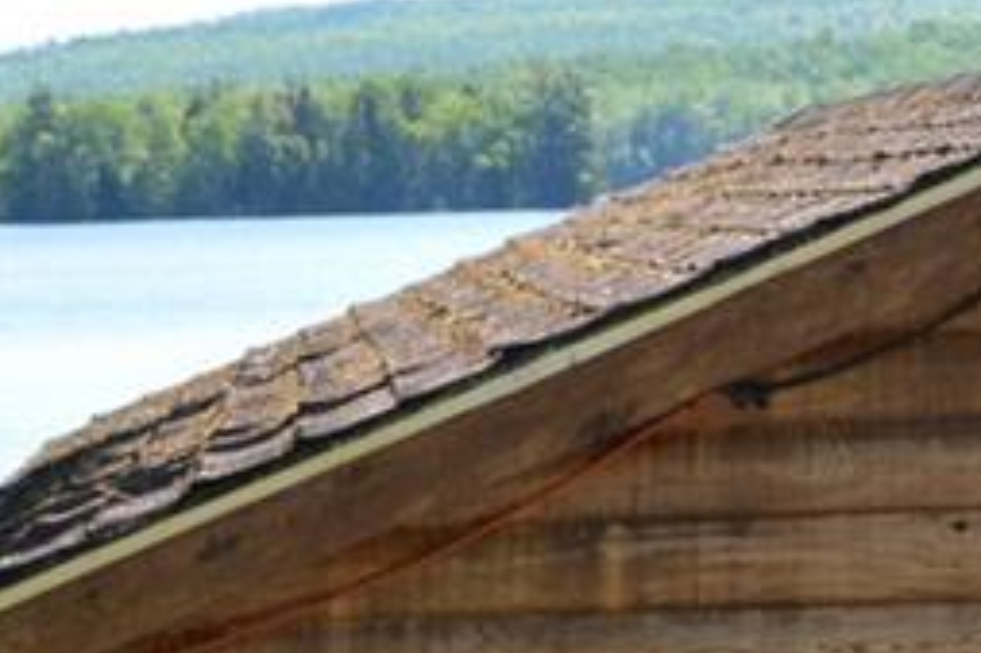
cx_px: 1163
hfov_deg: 9.9
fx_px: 5610
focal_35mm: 206
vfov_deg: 6.6
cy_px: 618
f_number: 8
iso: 200
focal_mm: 34
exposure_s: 1/250
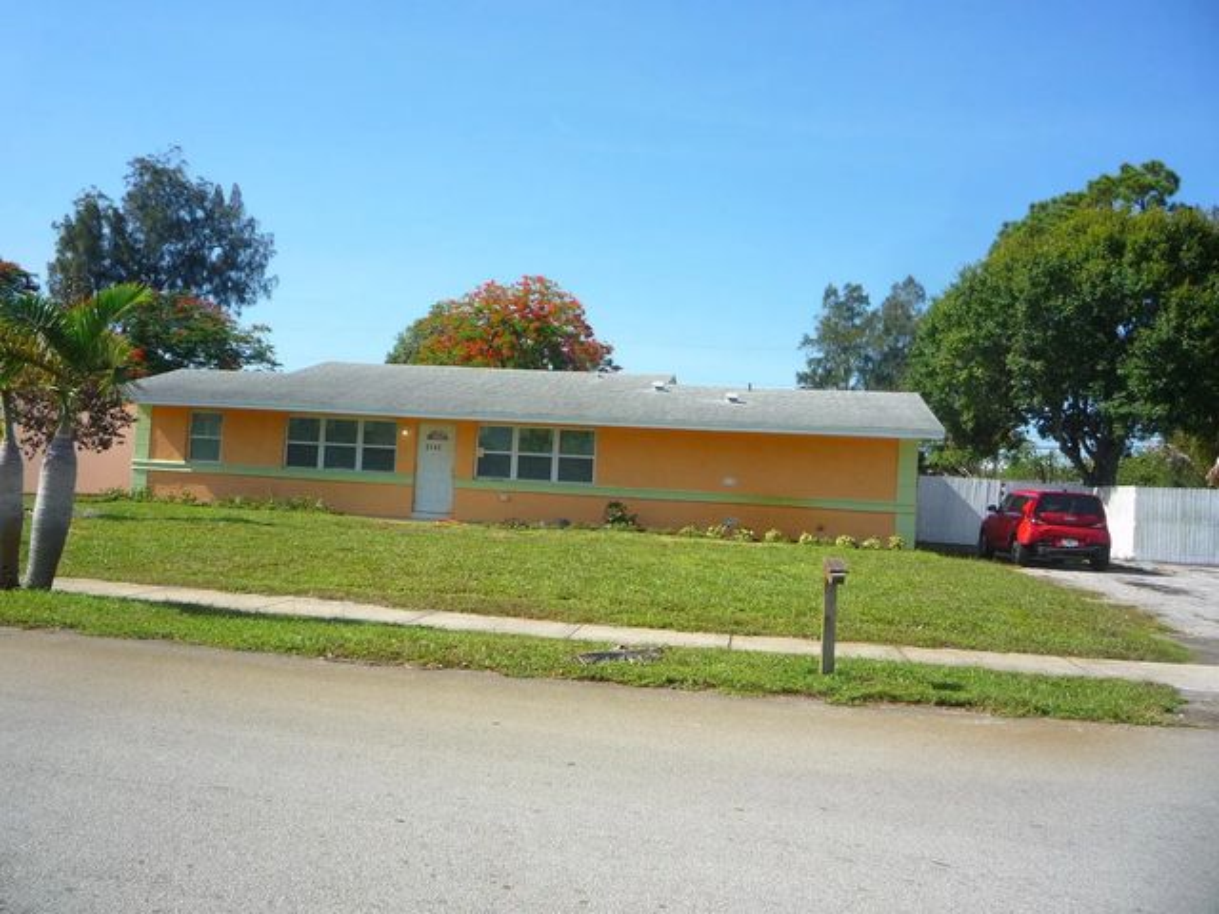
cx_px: 610
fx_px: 1056
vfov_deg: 46.8
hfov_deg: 60.0
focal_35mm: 30
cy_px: 457
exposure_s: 1/400
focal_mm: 5.2
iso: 100
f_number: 4.5
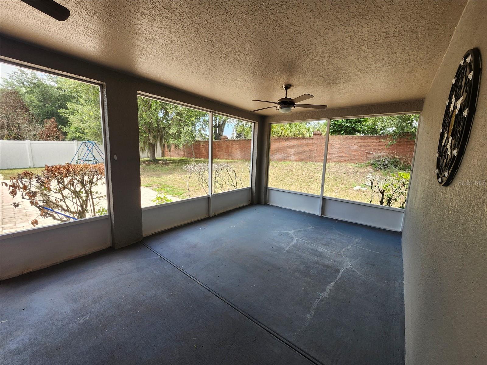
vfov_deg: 89.9
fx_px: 183
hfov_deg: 106.2
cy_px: 182
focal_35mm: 13
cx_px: 244
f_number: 2.2
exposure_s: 1/120
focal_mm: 1.74
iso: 50
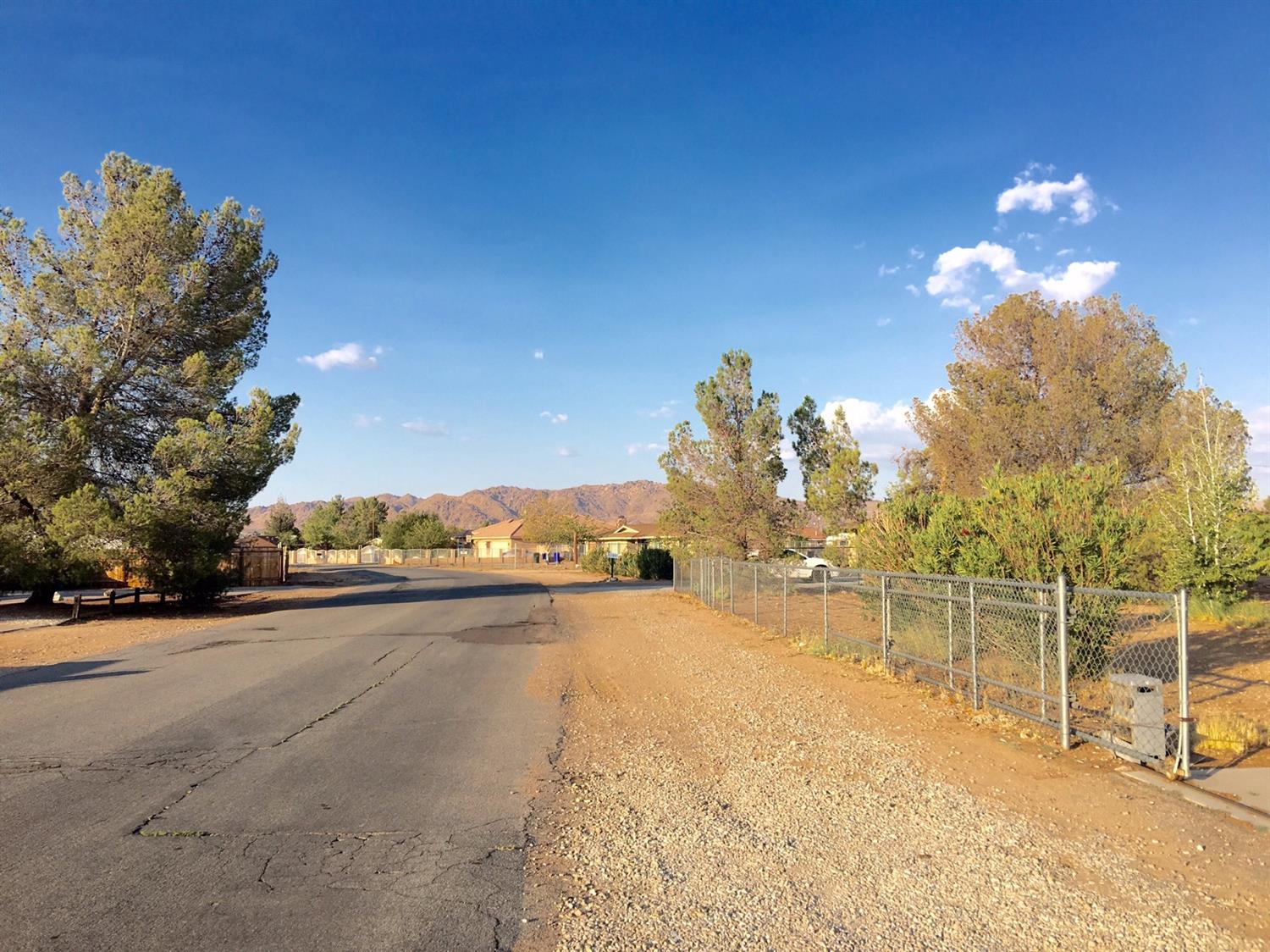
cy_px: 476
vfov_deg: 48.2
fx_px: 1064
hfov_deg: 61.7
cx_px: 635
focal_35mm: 29
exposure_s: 1/1040
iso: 25
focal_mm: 4.15
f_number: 2.2
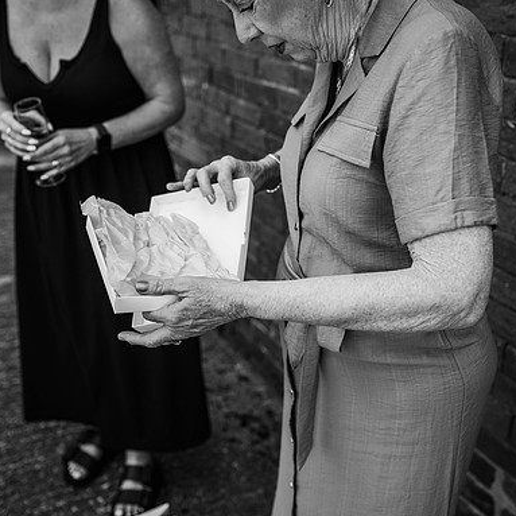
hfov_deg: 37.5
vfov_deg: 37.6
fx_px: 759
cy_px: 259
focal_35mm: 45
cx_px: 244
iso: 100
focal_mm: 35
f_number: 2.8
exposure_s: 1/800
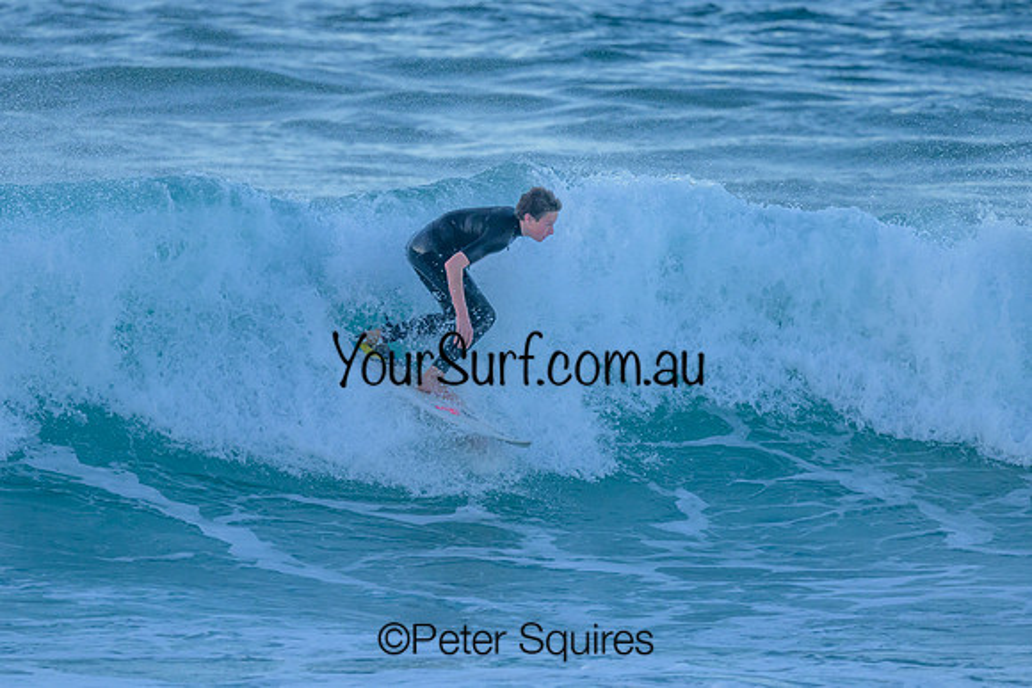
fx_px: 27315
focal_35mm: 953
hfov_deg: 2.2
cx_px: 418
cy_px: 278
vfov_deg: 1.4
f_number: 6.3
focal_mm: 800
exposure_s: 1/1600
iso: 1100
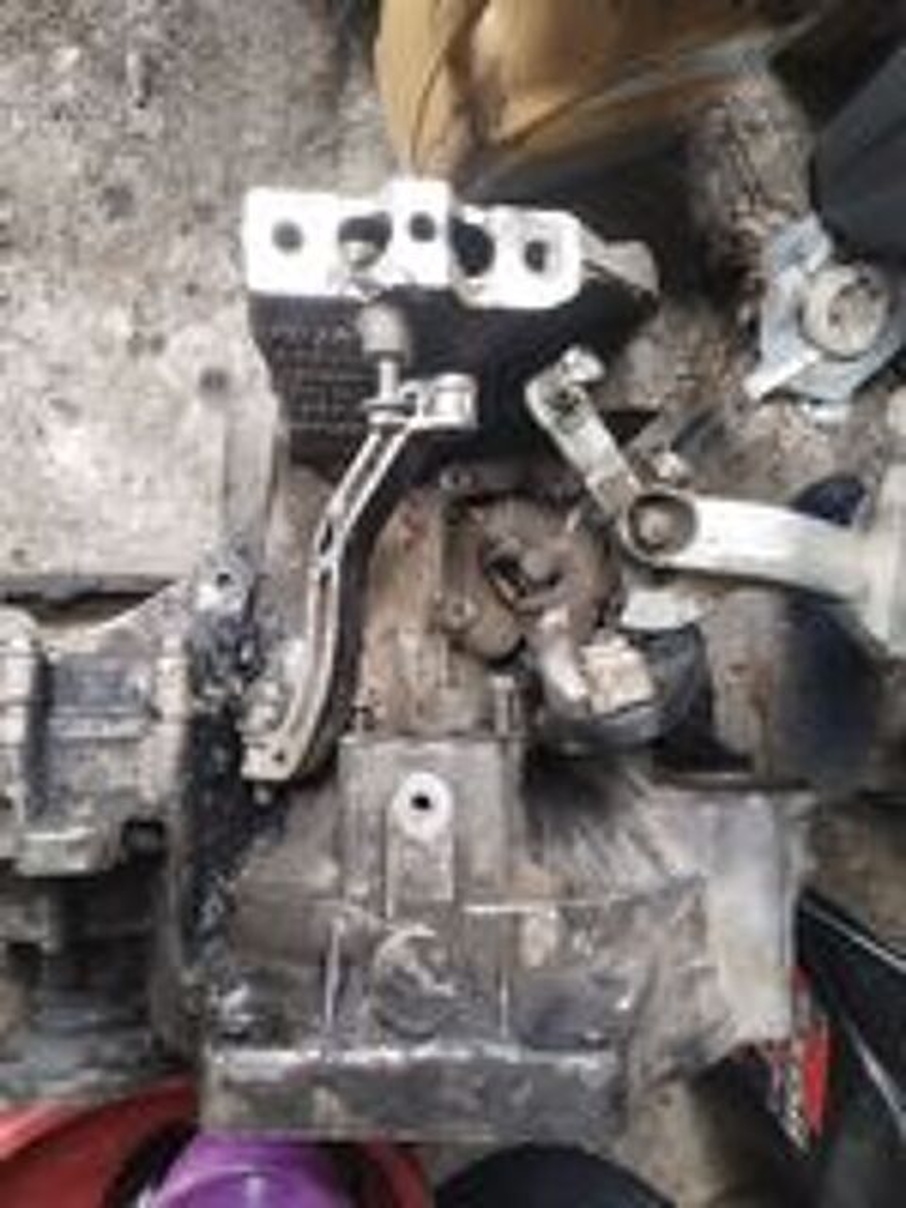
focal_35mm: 29
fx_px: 1012
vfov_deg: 61.7
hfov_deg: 48.2
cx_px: 453
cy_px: 604
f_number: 1.8
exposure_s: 1/50
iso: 349
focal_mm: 4.75
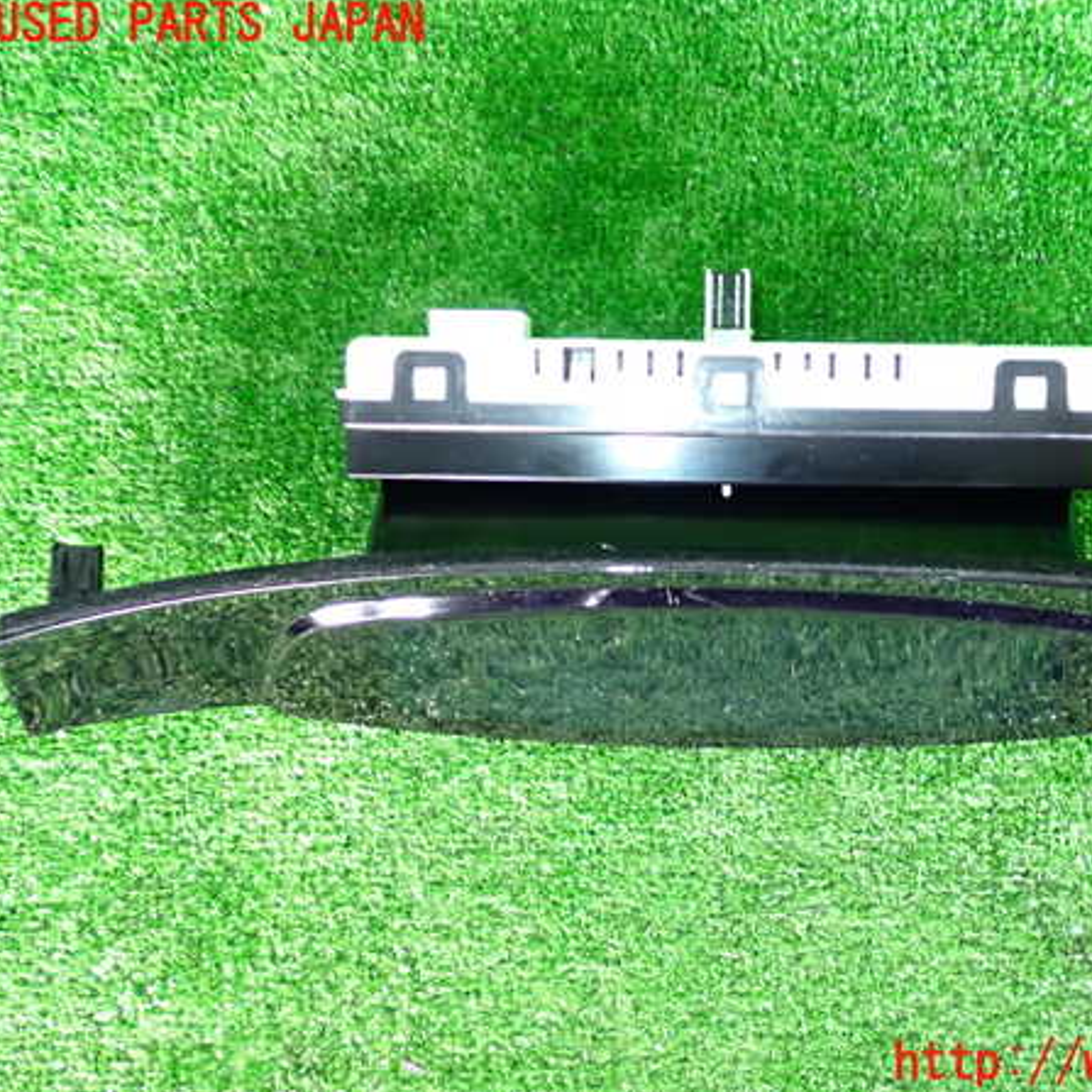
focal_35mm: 38
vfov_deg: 43.9
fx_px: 1356
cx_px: 713
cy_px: 545
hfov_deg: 43.3
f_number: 2.4
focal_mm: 5.79
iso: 500
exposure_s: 1/30
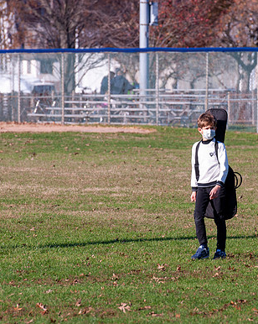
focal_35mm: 424
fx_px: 4053
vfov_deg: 4.6
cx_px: 208
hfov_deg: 3.6
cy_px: 162
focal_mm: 200
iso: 100
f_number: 8
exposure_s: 1/250
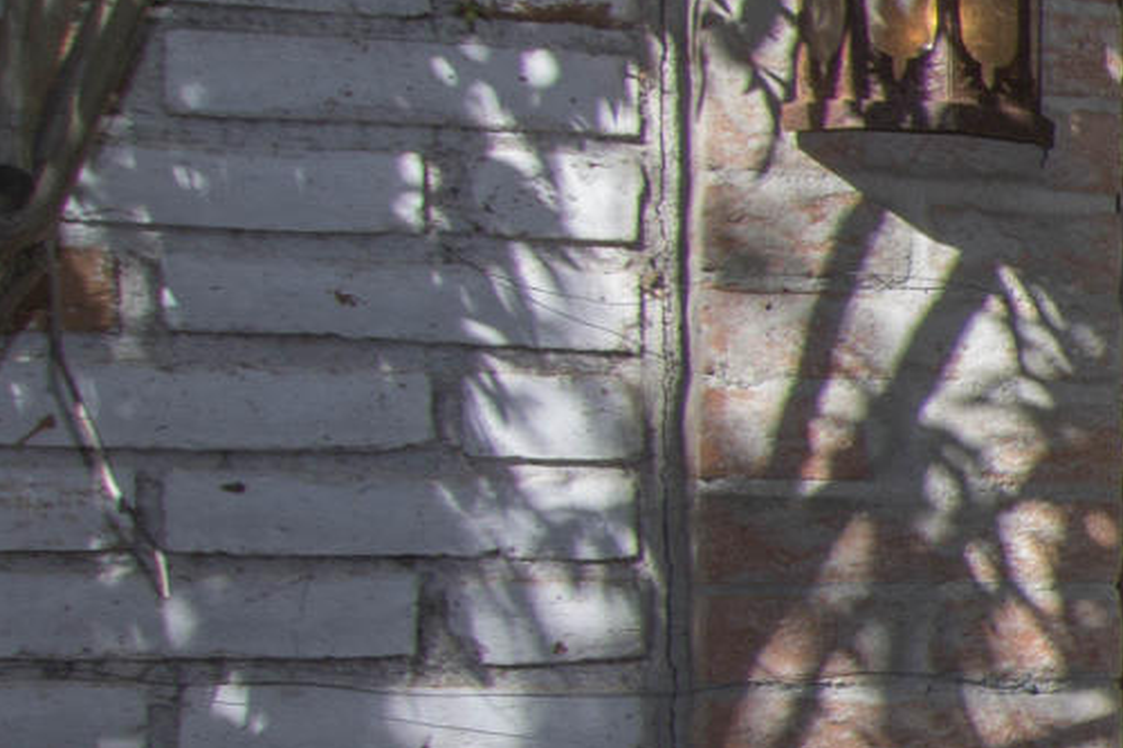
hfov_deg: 12.5
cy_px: 869
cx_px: 3021
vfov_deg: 12.4
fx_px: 3368
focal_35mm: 108
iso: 100
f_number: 7.1
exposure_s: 1/30
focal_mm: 12
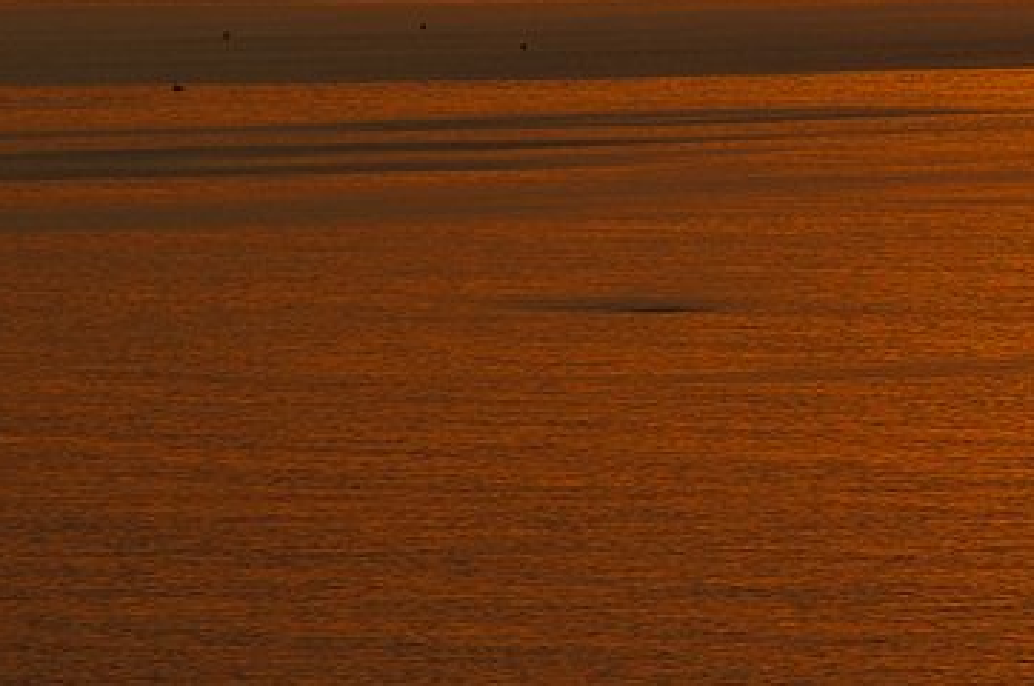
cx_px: 1342
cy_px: 316
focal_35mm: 658
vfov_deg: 2.1
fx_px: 18878
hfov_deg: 3.1
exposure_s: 1/640
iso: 200
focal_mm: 155
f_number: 9
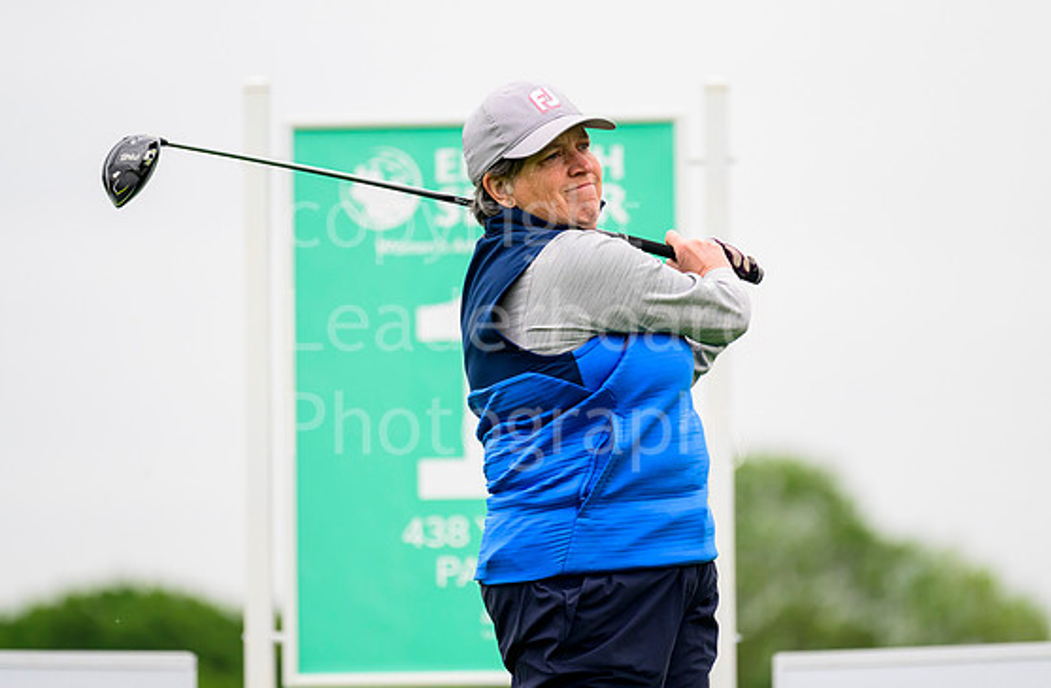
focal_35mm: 389
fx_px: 11297
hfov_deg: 5.3
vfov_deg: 3.5
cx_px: 481
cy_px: 304
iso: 1000
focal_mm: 340
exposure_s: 1/1000
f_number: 5.3
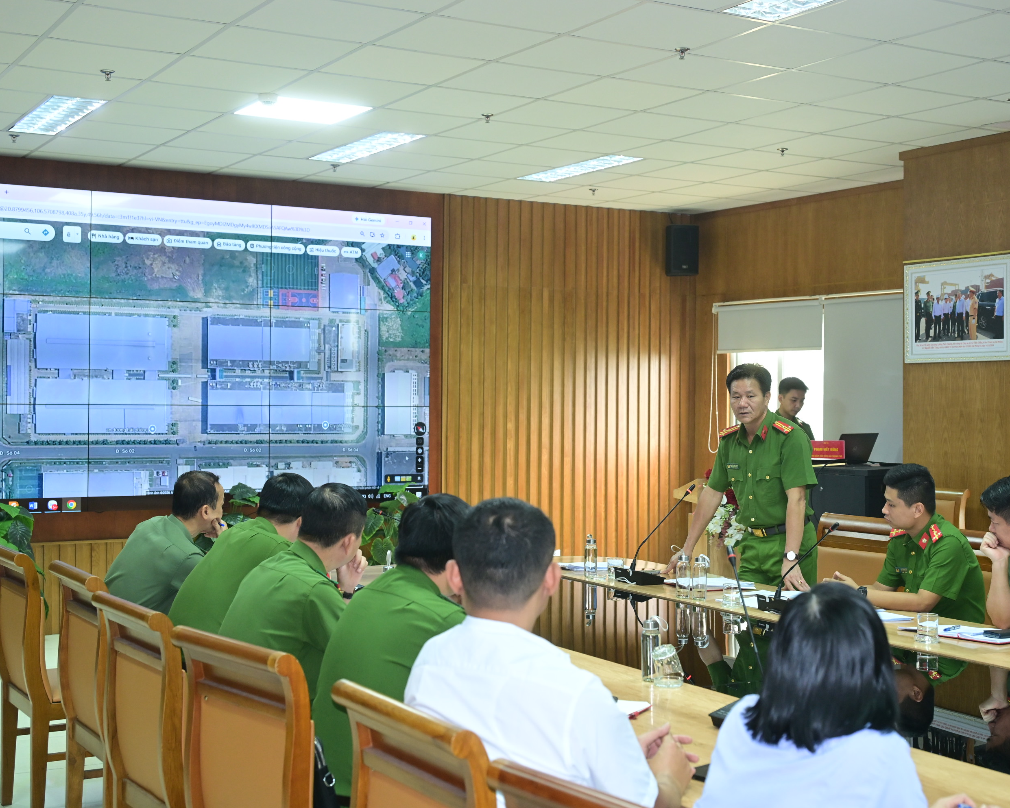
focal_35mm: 48
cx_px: 533
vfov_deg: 31.5
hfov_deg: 38.8
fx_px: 1435
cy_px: 399
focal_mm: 42
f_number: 4
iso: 2000
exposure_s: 1/160
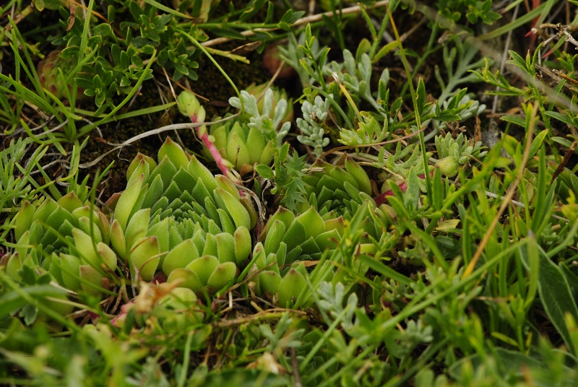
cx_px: 289
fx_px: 2050
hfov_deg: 16.0
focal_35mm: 128
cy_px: 194
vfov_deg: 10.8
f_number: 9
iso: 200
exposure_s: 1/80
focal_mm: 85
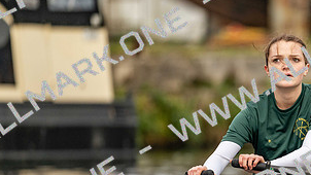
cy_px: 145
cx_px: 296
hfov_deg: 2.7
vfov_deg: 1.5
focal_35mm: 805
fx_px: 6640
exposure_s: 1/2500
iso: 1250
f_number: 4.5
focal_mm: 400
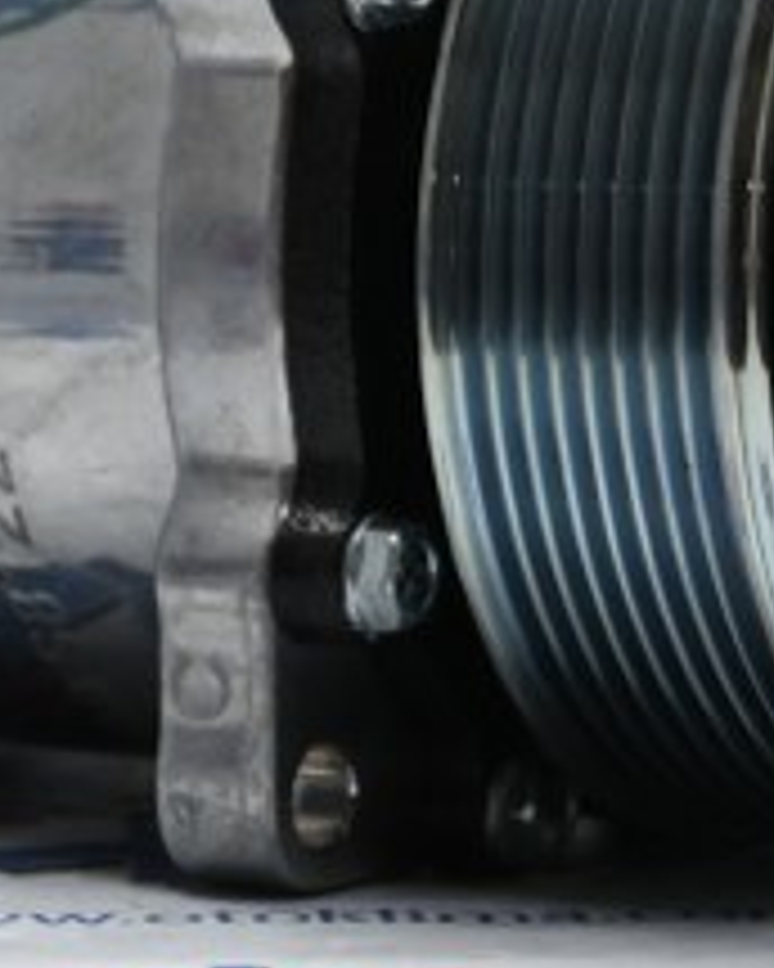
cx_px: 162
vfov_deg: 9.8
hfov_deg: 7.9
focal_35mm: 196
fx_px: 5612
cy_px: 176
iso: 1600
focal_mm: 50
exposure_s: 1/80
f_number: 6.3
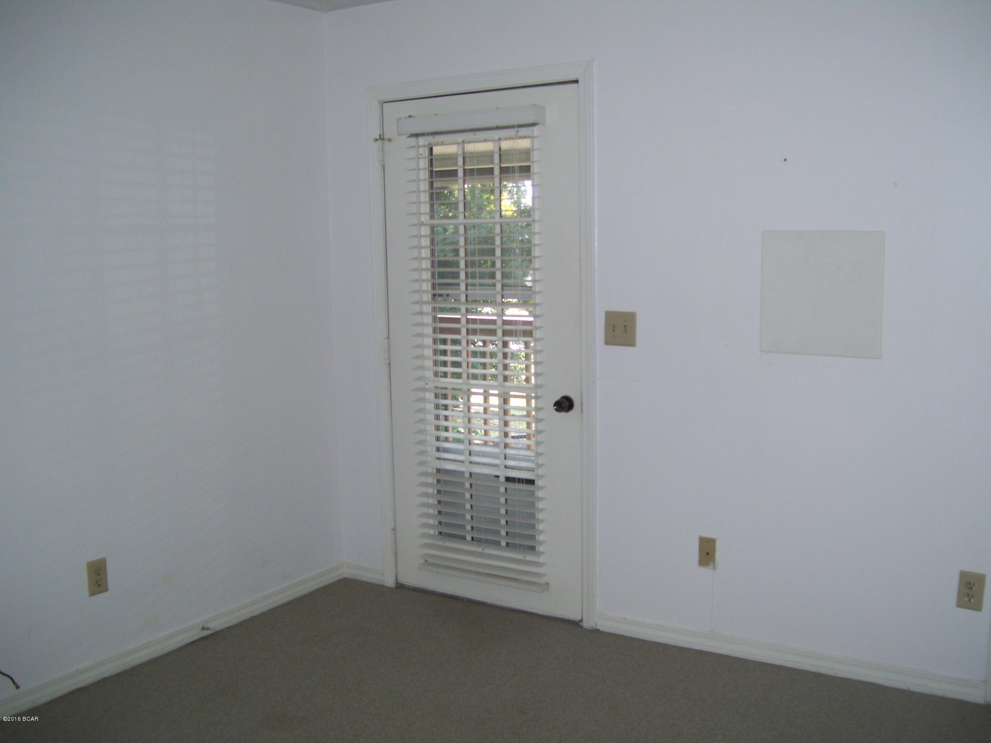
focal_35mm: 36
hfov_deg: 51.4
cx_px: 496
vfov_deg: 39.7
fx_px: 1031
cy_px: 372
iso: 80
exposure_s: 1/60
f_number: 2.7
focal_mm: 6
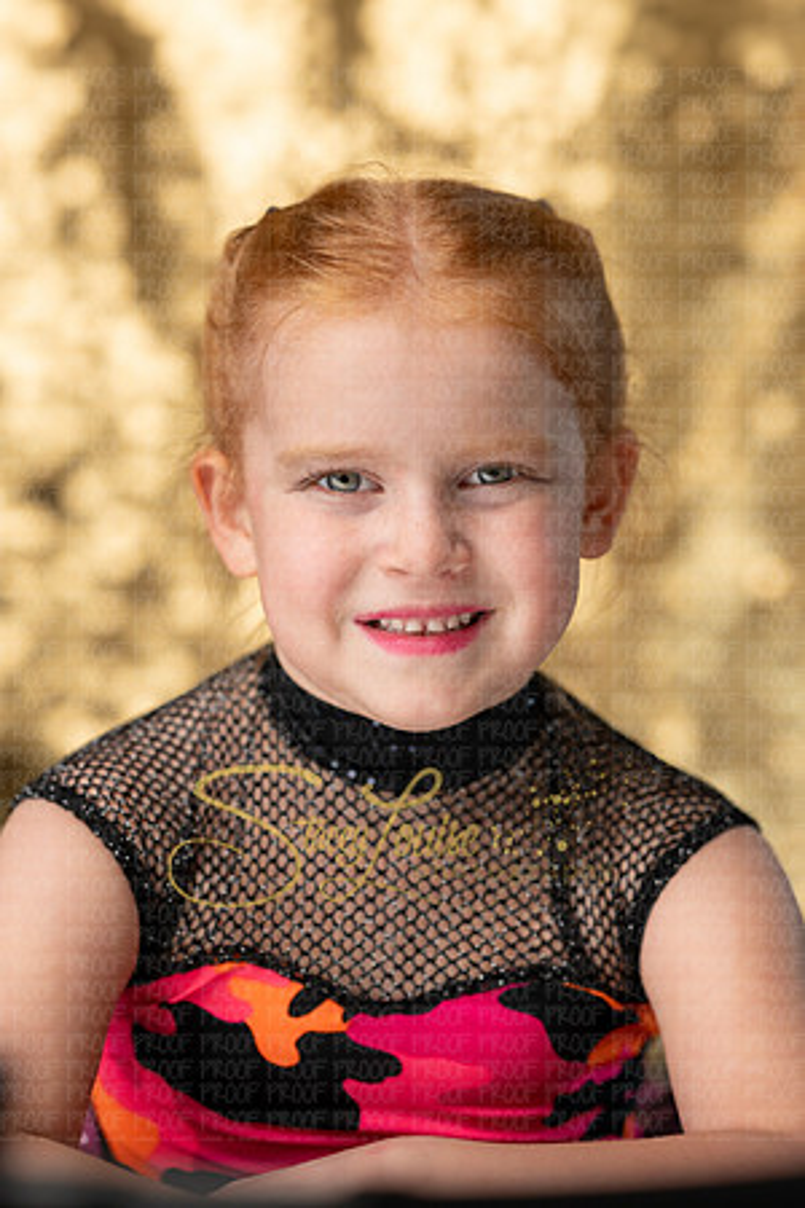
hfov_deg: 16.1
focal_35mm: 85
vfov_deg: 23.9
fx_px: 2851
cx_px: 402
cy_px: 604
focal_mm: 85
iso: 1250
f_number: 2.8
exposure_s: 1/1000
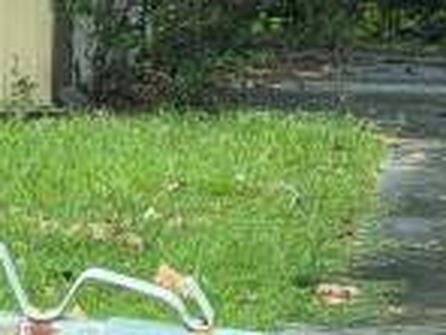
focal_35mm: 259
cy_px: -254
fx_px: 3337
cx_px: 136
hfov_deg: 7.6
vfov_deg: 5.6
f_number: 1.78
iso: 80
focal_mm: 6.76
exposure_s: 1/769
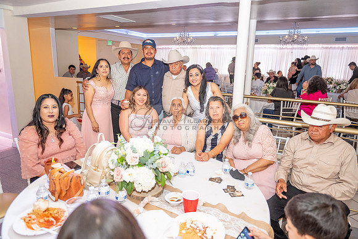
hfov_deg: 73.7
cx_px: 179
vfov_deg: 53.2
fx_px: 239
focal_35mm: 24
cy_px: 120
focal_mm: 24
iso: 800
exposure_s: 1/160
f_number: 3.2
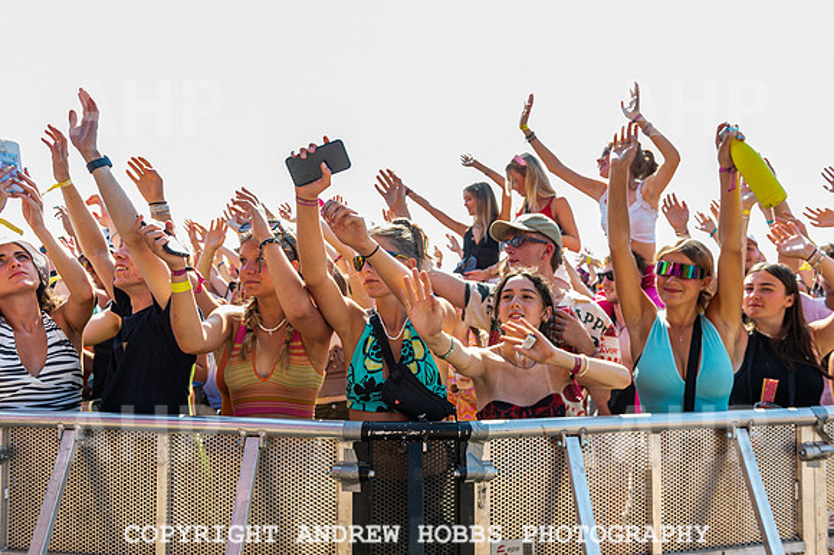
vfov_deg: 44.9
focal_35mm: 29
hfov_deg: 63.7
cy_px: 278
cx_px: 417
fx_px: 671
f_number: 4.5
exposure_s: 1/250
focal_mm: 29
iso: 250
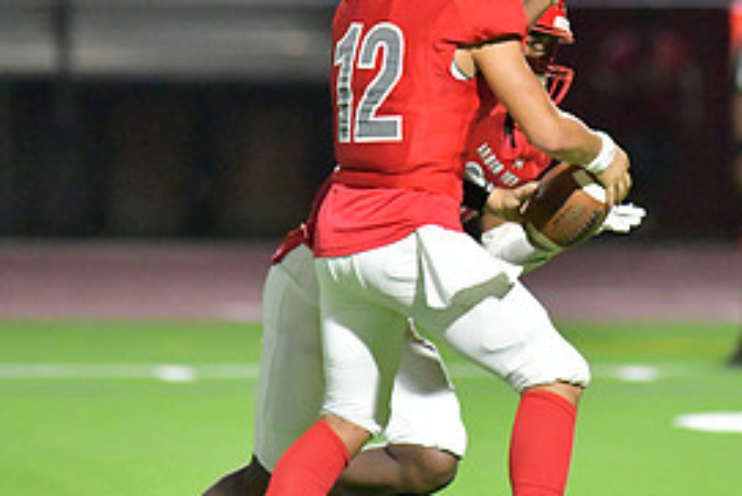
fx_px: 13239
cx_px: 460
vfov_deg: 2.1
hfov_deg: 3.2
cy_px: 95
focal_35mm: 642
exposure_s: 1/1250
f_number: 4
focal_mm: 300
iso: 16000
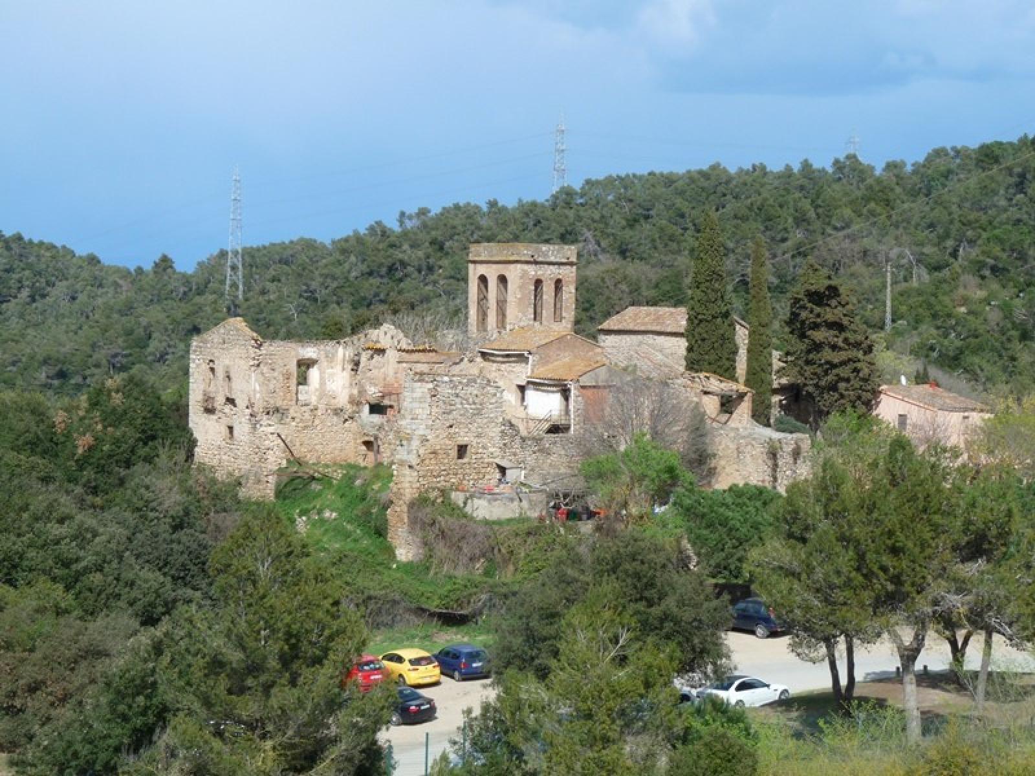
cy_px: 388
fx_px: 2512
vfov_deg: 17.6
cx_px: 518
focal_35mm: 84
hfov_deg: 23.3
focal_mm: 14.9
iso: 100
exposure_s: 1/400
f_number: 5.6
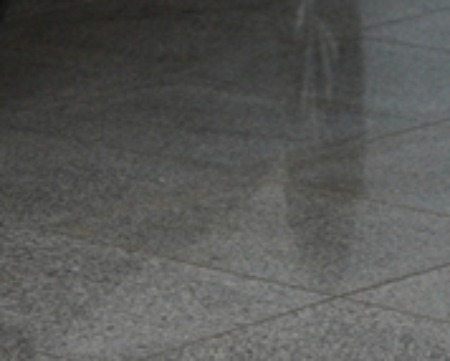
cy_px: -435
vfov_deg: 4.9
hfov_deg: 6.1
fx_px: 4095
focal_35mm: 307
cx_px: -549
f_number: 4.5
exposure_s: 1/160
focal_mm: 38
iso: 200
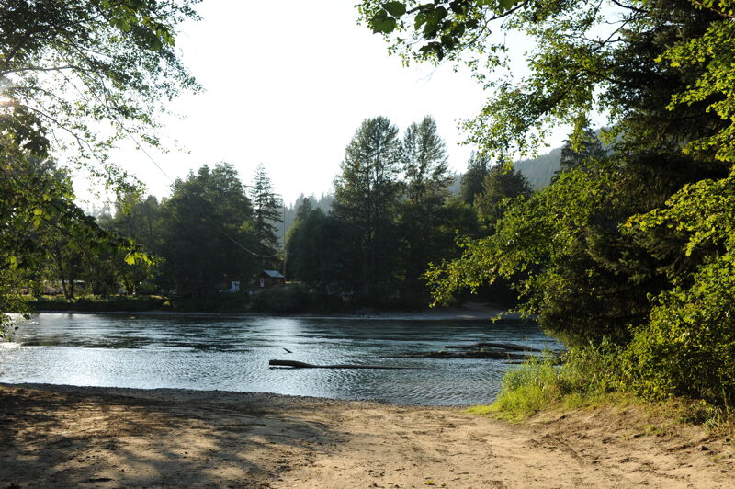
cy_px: 244
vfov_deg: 37.8
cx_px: 368
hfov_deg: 54.5
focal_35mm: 35
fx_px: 714
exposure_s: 1/200
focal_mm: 35
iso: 200
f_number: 8
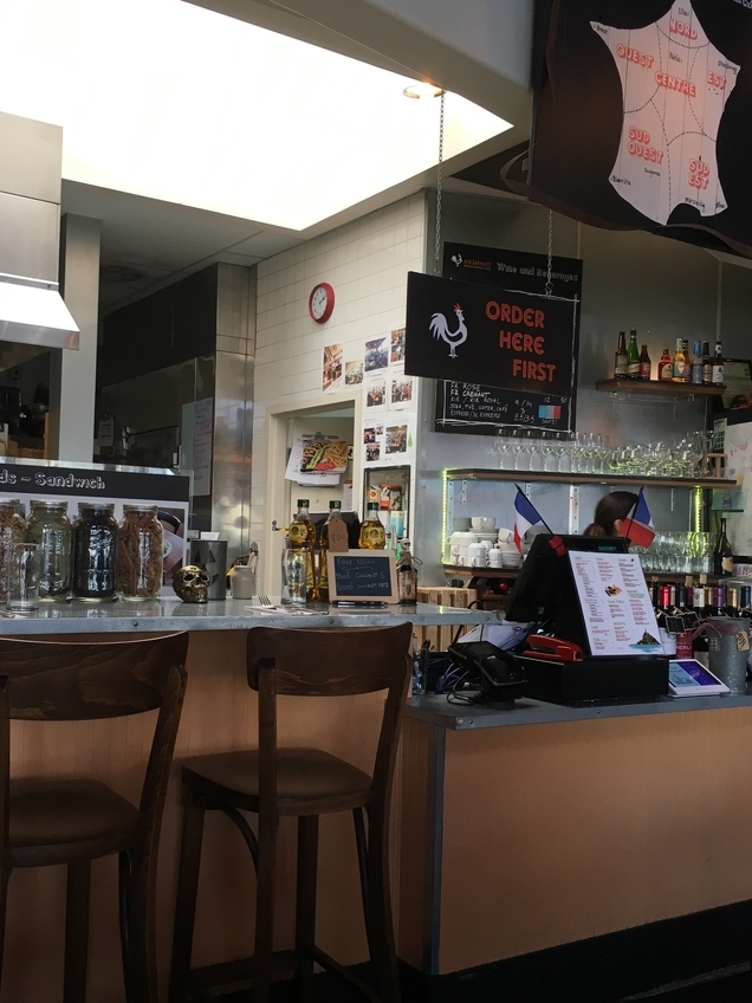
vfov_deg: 52.6
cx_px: 330
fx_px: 1014
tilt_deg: +0.7
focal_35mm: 35
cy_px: 520
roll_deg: -1.7
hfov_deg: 40.6
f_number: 2.2
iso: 25
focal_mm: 4.15
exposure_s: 1/30
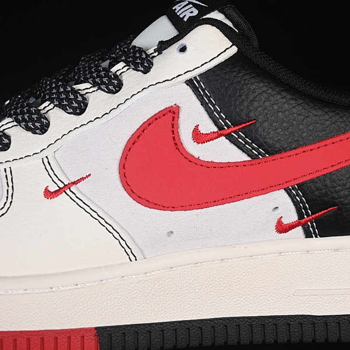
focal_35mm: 96
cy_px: 175
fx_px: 1098
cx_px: 196
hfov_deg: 18.1
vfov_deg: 18.1
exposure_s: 1/60
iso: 160
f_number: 7.1
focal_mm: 50
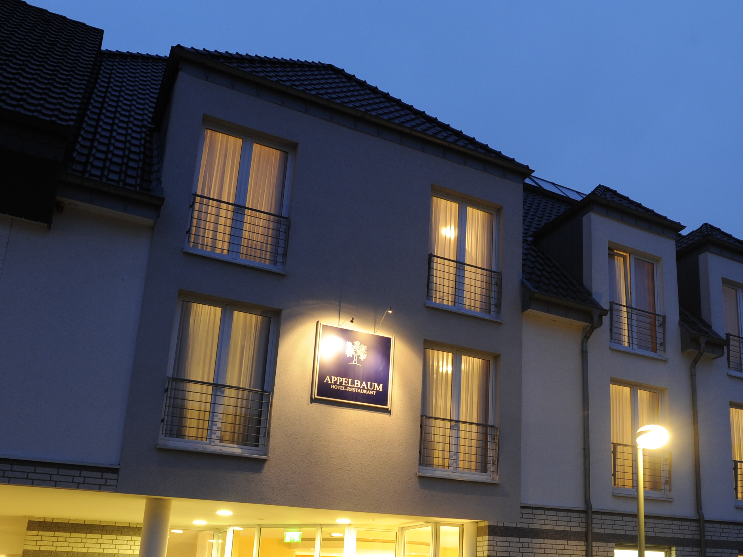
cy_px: 399
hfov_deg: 50.0
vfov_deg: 38.9
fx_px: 773
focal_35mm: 36
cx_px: 521
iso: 800
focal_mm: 20
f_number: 8
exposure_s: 1
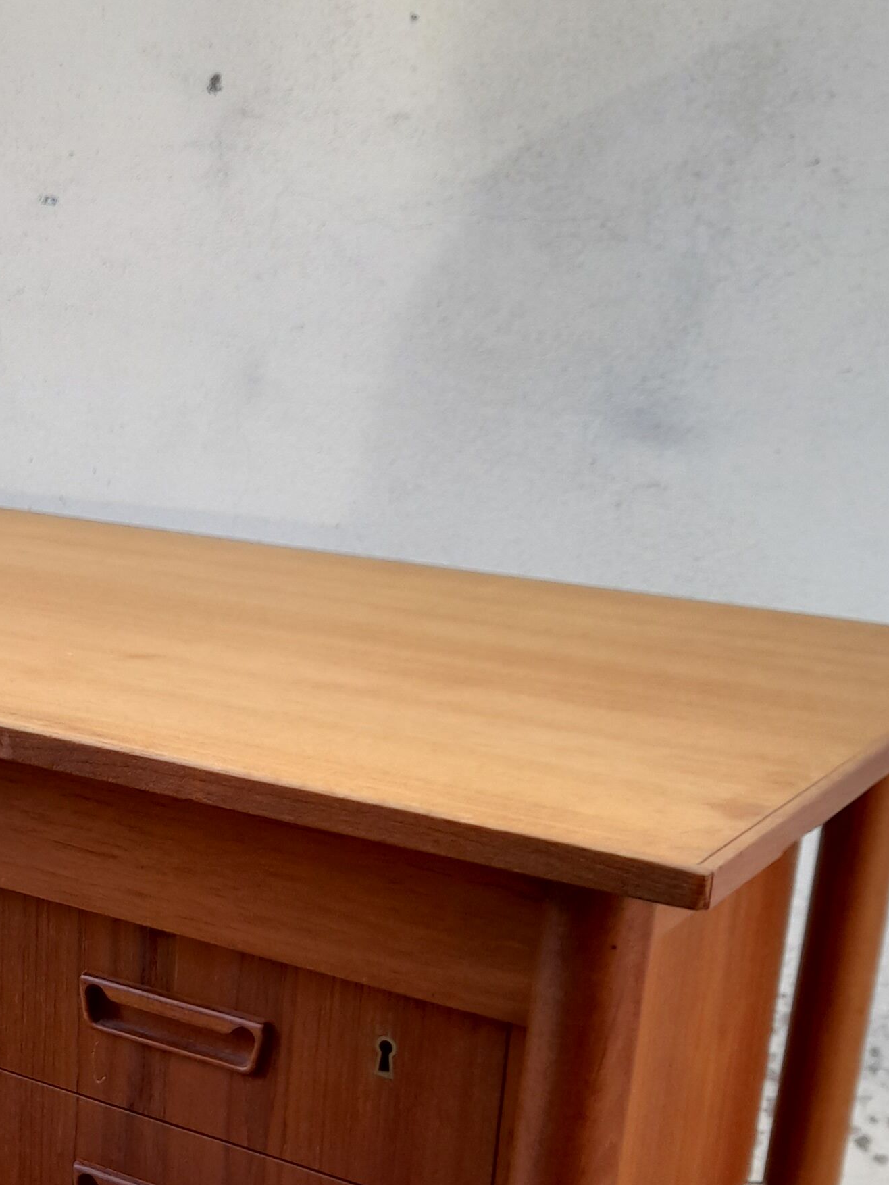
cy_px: 852
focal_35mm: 57
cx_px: 56
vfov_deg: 33.3
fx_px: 1951
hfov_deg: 24.8
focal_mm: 4.6
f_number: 2
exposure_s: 1/100
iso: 25
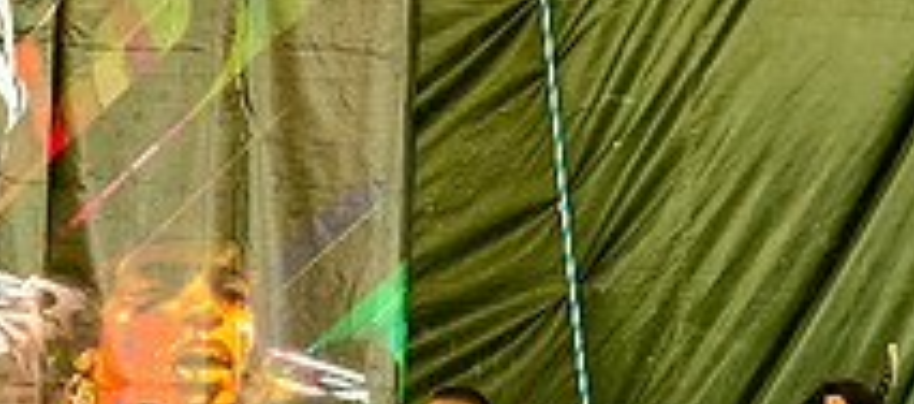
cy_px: 430
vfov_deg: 2.3
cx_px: 331
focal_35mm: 444
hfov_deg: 5.1
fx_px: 10251
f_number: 5.6
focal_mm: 120
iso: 800
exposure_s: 1/250
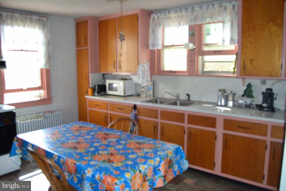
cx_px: 143
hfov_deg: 67.4
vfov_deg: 47.9
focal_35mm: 27
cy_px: 96
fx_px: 214
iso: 400
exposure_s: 1/80
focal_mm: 18
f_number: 4
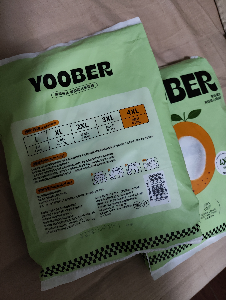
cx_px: 113
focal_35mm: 24
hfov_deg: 56.9
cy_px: 150
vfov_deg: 71.6
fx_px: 209
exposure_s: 1/33.3
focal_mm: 4.68
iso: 737
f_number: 1.8
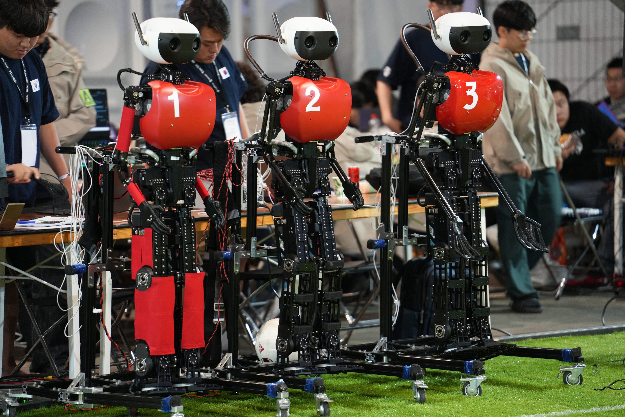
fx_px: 3125
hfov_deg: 11.4
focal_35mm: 180
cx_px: 312
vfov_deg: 7.6
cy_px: 208
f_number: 2.8
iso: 640
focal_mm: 180
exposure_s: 1/30
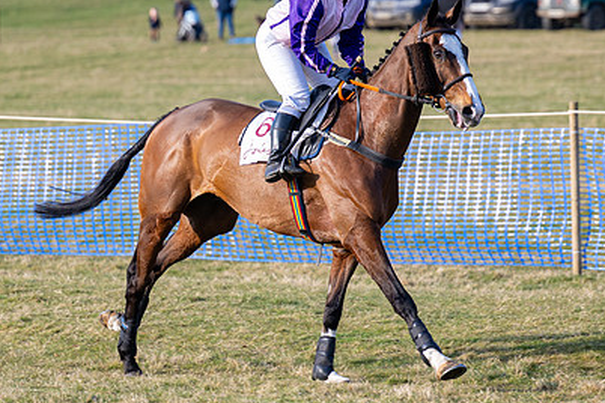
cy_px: 165
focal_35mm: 320
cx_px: 217
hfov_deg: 6.4
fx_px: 5377
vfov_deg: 4.3
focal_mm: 125
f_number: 2.8
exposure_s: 1/800
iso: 125
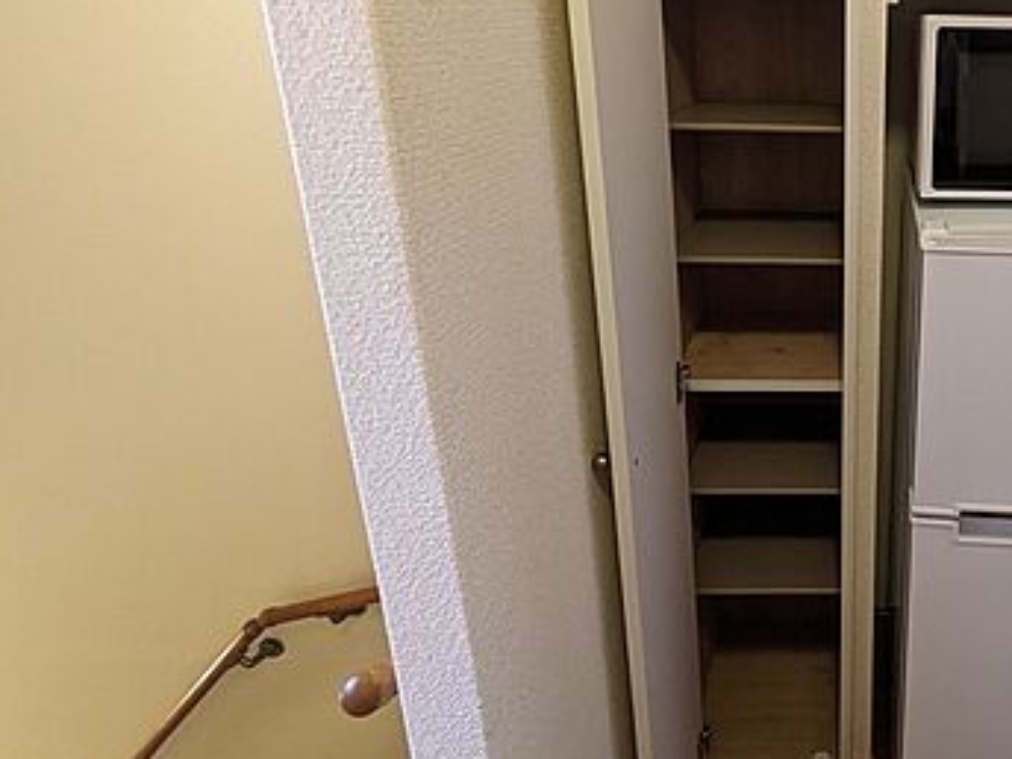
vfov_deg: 51.6
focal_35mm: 26
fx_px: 760
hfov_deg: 58.7
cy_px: 227
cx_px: 887
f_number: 2.2
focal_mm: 1.83
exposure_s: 1/40
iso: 610
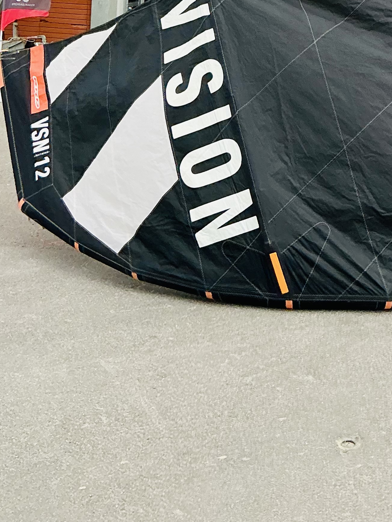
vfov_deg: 26.9
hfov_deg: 21.3
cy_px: -37
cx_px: 372
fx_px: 1012
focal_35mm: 67
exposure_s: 1/1786
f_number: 1.8
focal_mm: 3
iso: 25
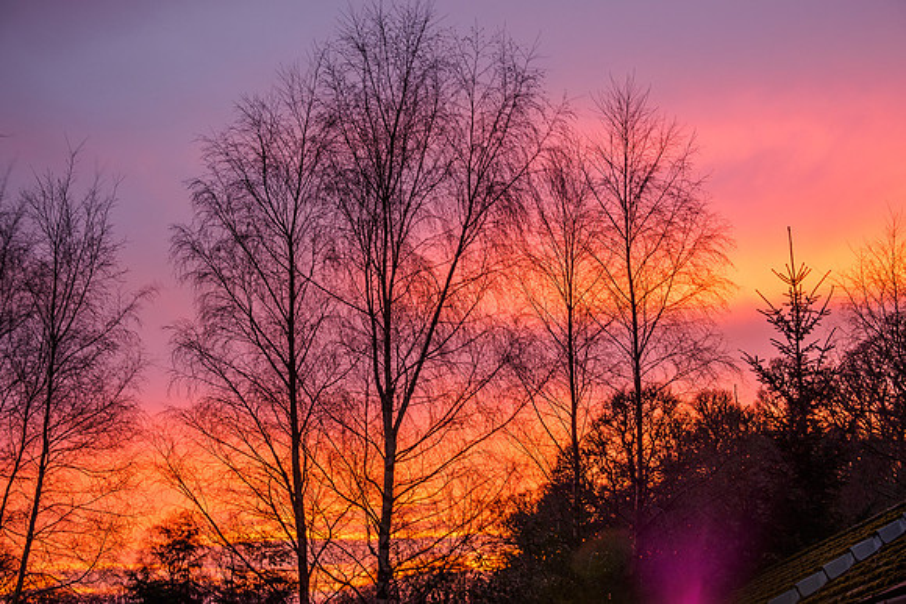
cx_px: 453
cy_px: 302
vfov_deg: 26.0
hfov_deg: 38.2
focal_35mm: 52
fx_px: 1309
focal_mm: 25
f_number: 5
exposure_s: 1/6
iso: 200
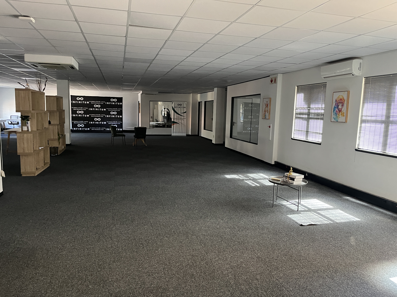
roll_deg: -0.5
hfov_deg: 67.3
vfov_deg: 53.1
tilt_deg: -3.6
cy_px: 148
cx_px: 198
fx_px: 298
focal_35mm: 26
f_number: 1.6
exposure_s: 1/60
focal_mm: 5.1
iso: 500
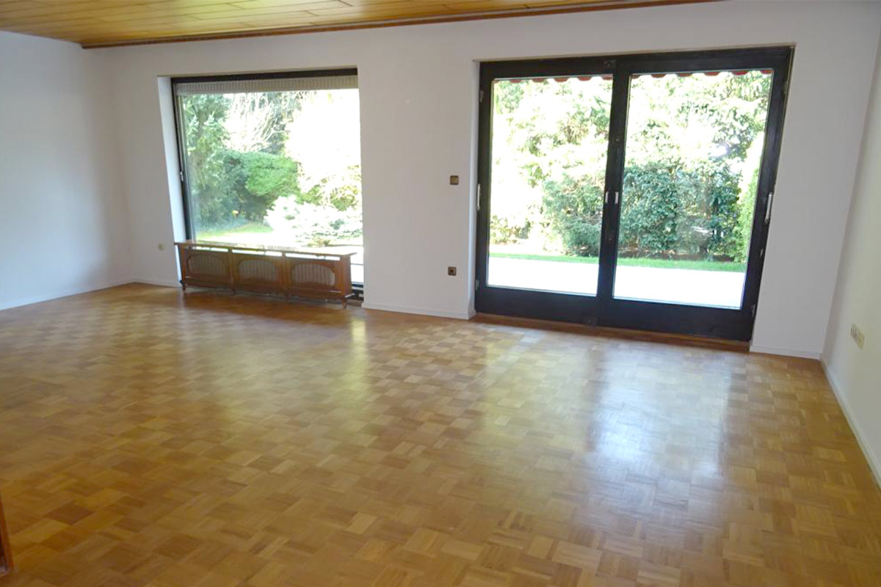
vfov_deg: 63.2
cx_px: 440
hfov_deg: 85.4
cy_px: 294
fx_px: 477
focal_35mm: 20
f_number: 8
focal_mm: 13
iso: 100
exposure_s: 1/200
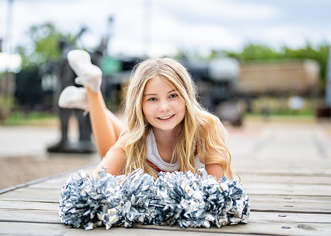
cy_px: 123
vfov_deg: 24.3
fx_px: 550
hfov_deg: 33.5
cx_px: 170
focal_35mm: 58
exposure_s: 1/500
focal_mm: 50
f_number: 1.2
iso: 800
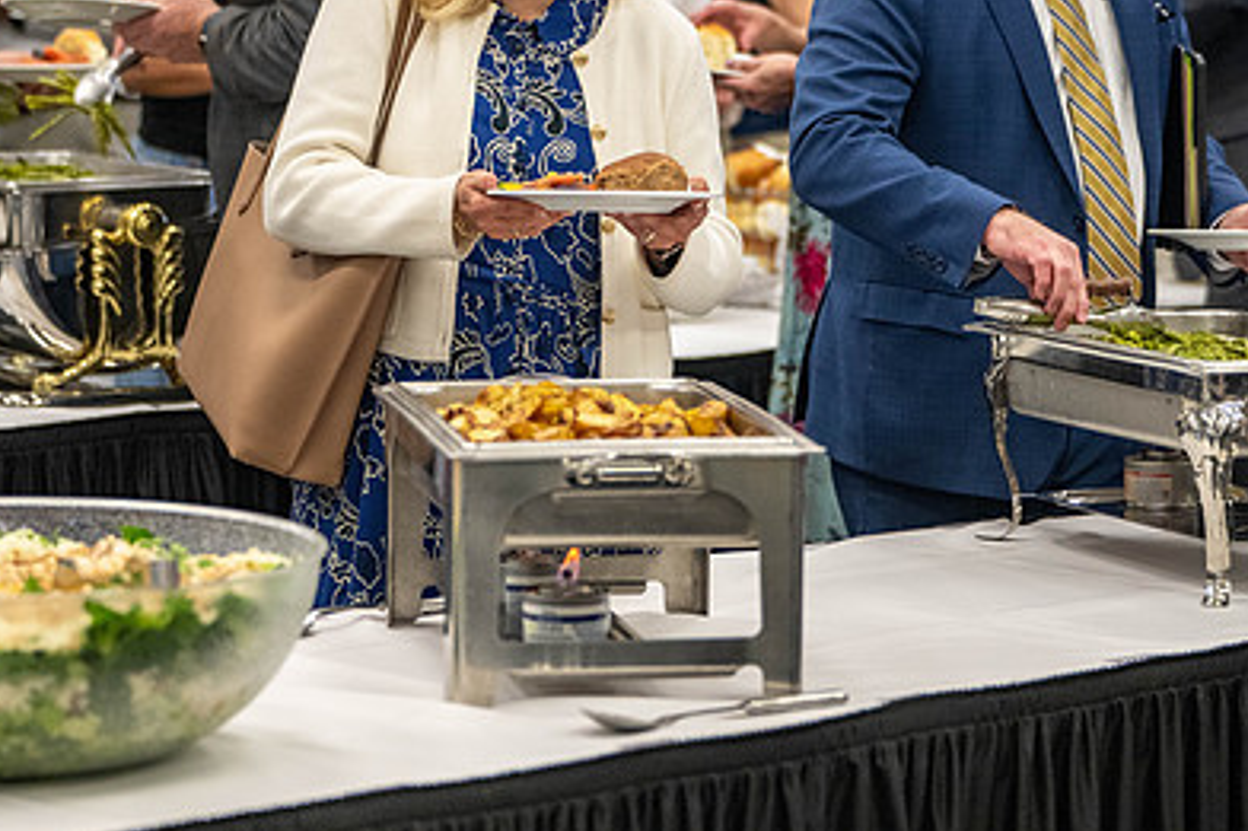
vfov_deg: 9.3
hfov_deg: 13.9
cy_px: 221
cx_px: 748
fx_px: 5128
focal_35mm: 148
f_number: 2.8
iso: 2500
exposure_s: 1/250
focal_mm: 100
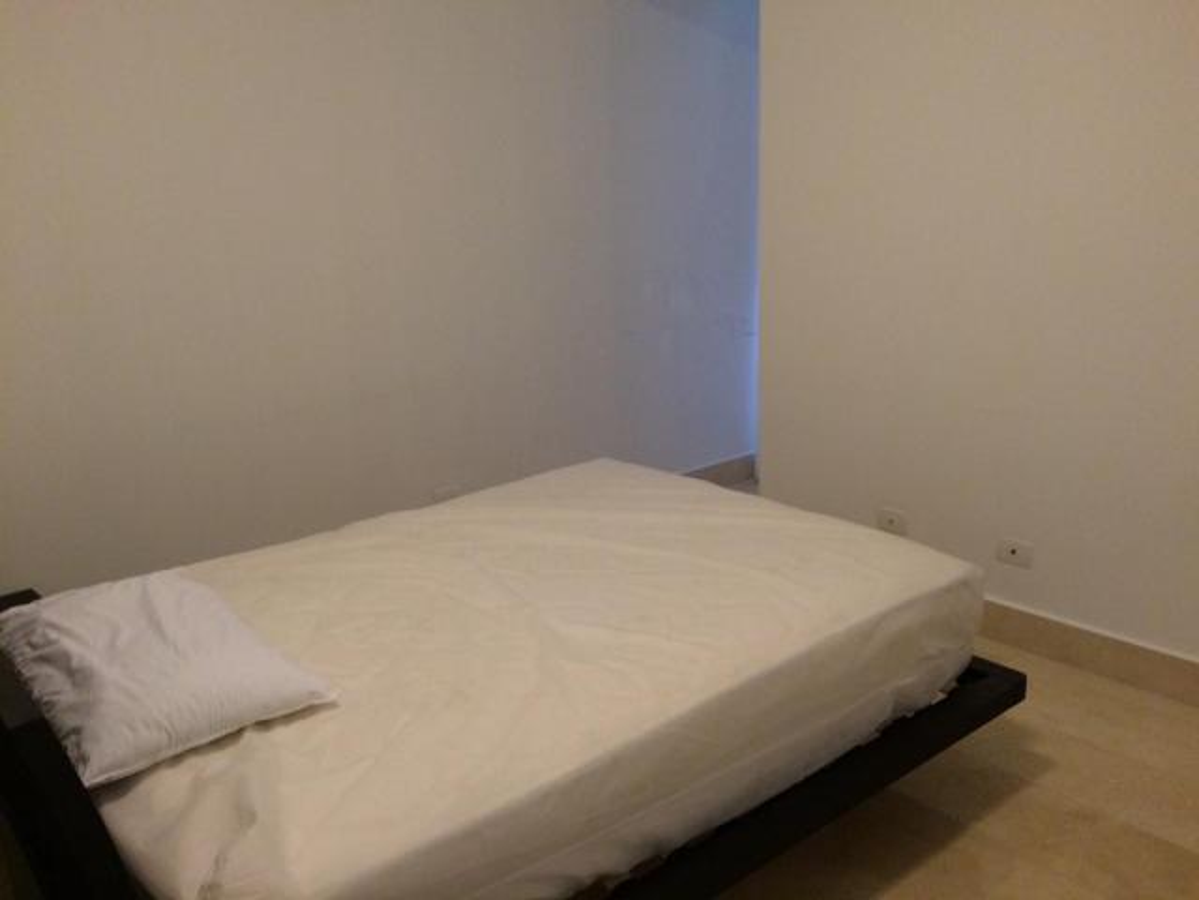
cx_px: 600
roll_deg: +2.5
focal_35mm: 29
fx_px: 1004
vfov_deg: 48.2
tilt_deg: -16.1
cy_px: 450
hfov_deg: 61.7
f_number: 2.2
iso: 250
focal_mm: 4.15
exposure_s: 1/33
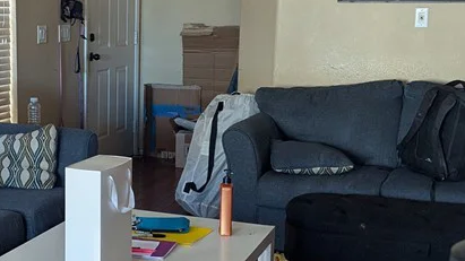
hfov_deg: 31.3
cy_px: 116
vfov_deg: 18.5
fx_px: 801
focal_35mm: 65
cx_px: 72
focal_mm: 6.81
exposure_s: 1/24.4
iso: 98
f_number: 1.85
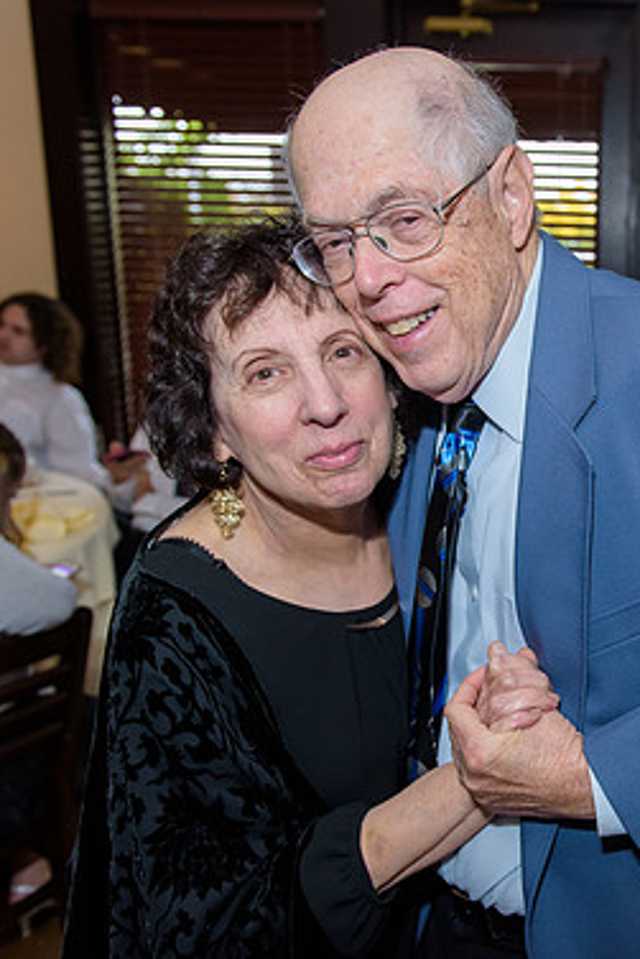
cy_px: 481
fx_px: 986
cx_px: 620
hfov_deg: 33.3
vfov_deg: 51.9
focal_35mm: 37
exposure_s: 1/125
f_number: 3.2
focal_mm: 24
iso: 1250
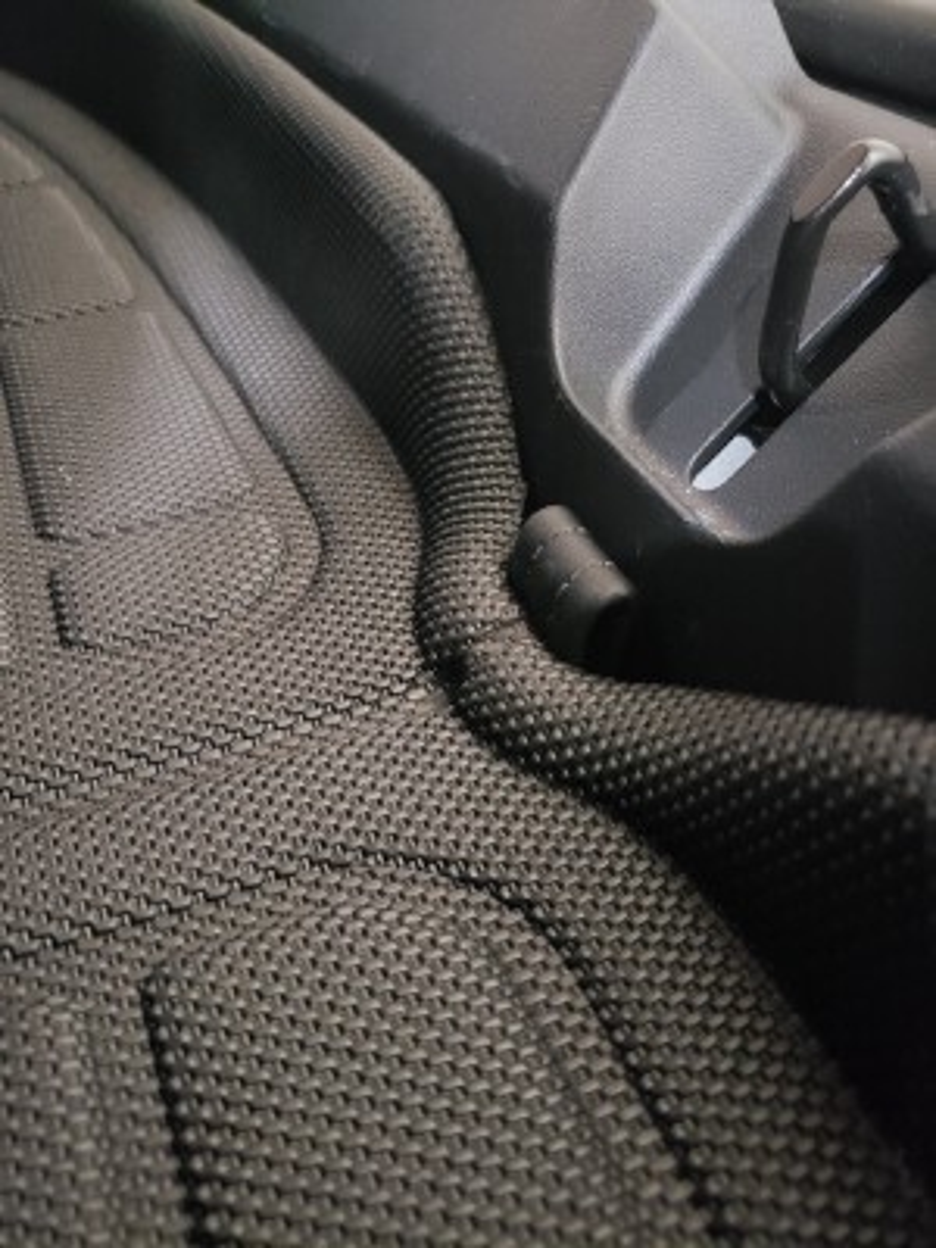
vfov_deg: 67.3
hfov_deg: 53.1
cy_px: 624
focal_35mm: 26
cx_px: 468
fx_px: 937
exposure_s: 1/9
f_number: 1.5
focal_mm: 4.3
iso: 1250
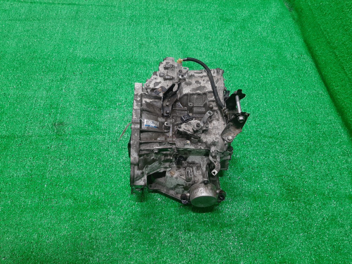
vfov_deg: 53.1
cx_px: 176
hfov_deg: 67.3
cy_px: 132
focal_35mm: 26
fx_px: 264
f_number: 1.7
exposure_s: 1/50
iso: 104
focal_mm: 3.93
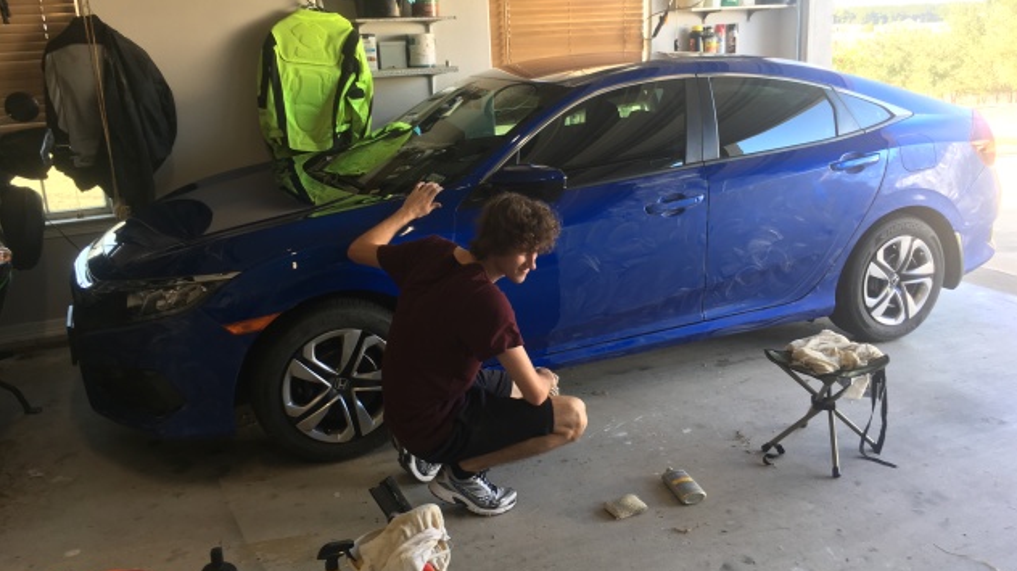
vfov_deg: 36.6
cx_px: 513
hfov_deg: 61.0
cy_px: 270
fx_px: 863
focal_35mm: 32
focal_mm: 4.15
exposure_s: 1/40
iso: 25
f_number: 2.2
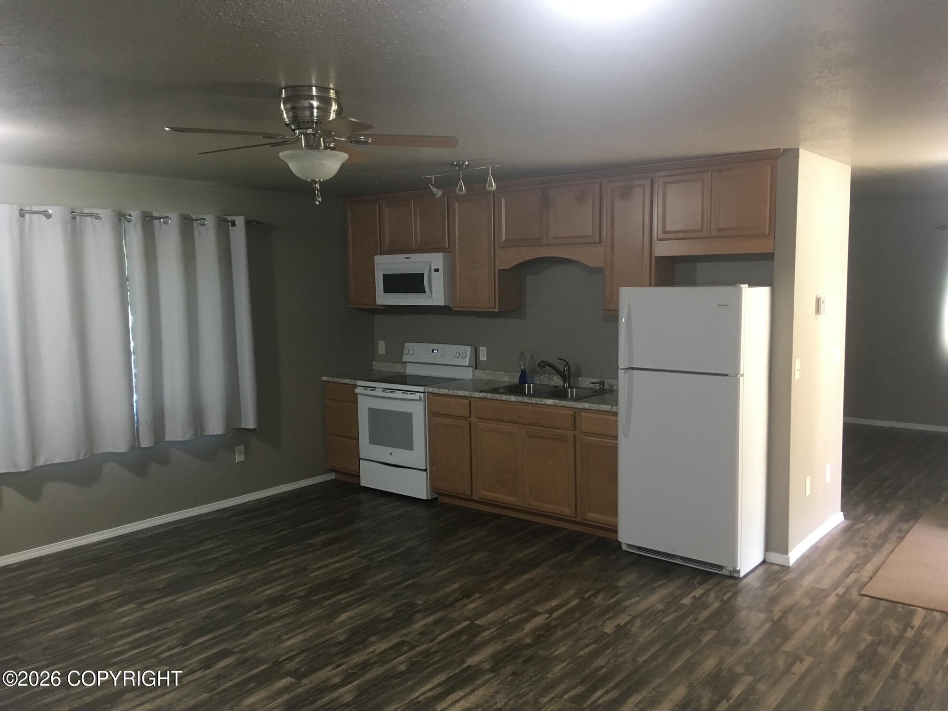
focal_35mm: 29
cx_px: 474
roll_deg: +0.4
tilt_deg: -6.7
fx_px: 794
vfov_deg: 48.2
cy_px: 356
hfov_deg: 61.7
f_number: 2.2
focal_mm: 4.15
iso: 100
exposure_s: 1/30
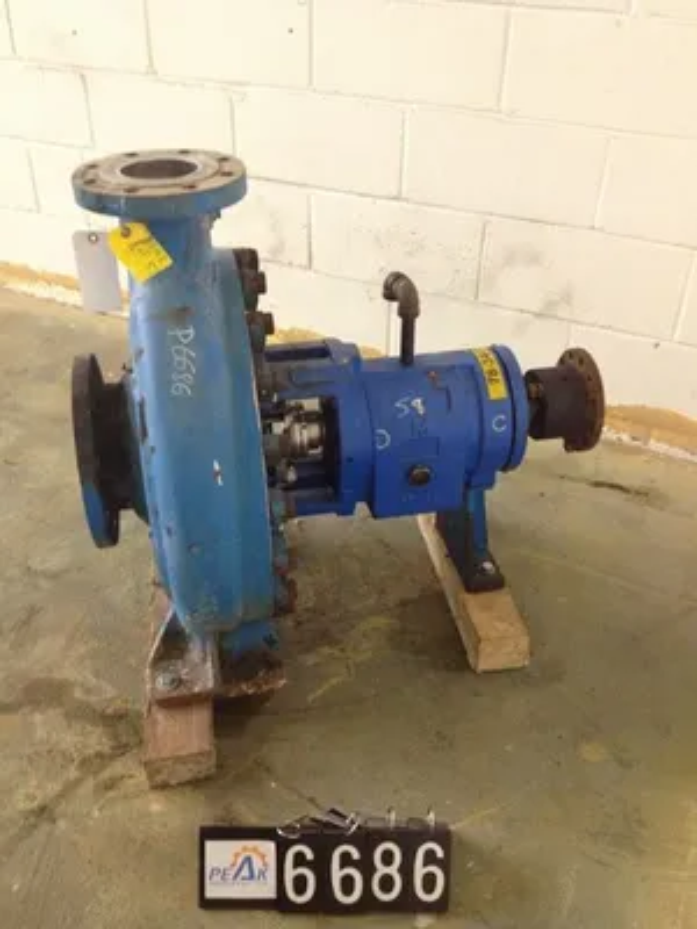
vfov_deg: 52.6
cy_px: 464
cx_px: 348
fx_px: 940
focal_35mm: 35
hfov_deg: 40.7
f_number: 2.4
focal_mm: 4.28
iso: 200
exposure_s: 1/20
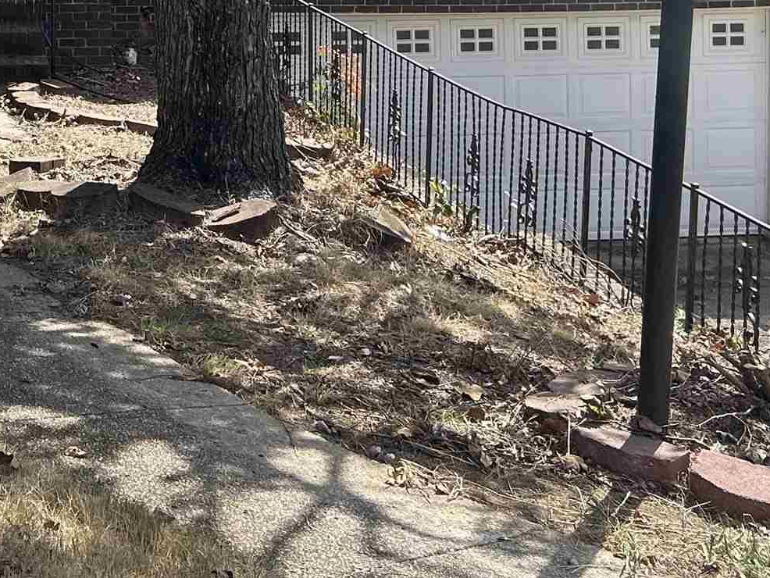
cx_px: -46
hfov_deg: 22.9
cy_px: -256
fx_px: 1802
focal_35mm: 81
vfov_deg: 16.7
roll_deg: +0.2
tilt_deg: -2.0
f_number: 1.5
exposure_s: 1/1808
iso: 50
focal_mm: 5.7
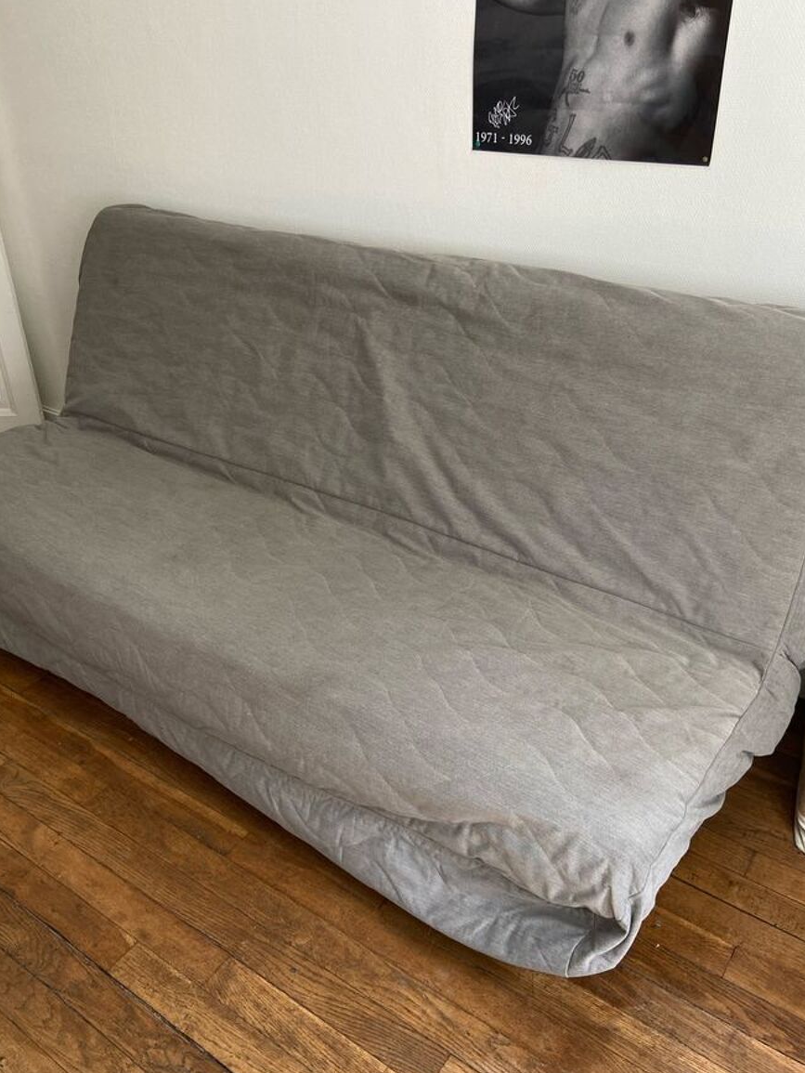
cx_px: 372
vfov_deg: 59.9
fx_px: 930
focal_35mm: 30
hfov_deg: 46.8
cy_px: 537
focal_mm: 4.25
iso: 100
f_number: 1.8
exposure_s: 1/121
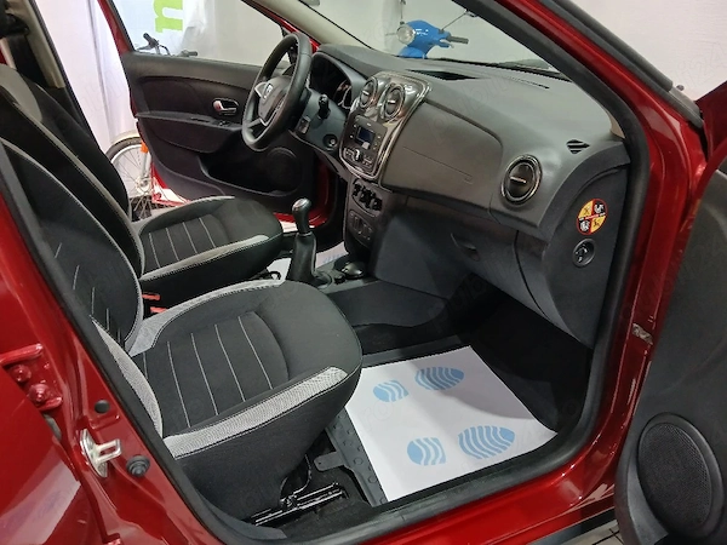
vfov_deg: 53.1
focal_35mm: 26
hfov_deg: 67.3
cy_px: 272
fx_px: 546
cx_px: 364
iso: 200
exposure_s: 1/50.3
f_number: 1.8
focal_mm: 3.98
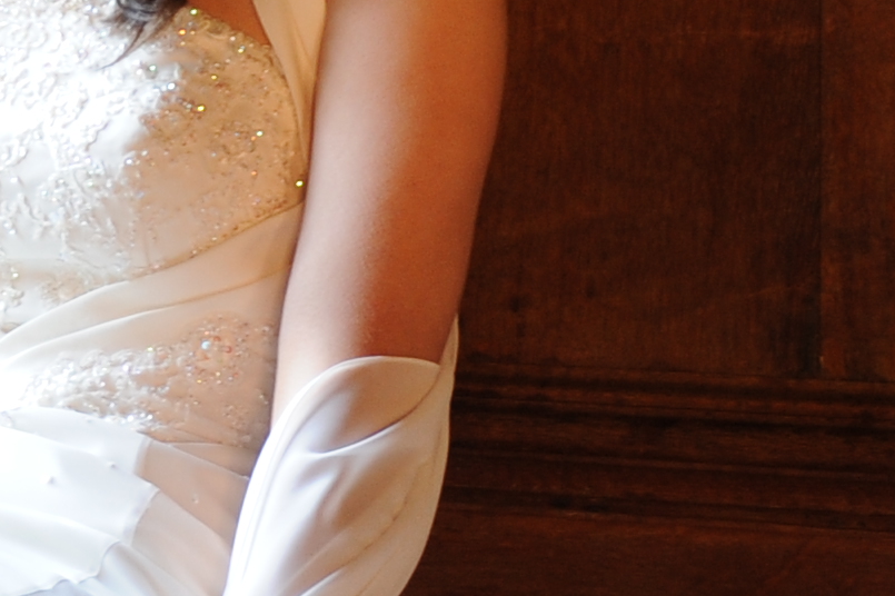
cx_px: -89
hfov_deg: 11.0
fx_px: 4597
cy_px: 384
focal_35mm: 185
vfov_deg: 7.4
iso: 800
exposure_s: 1/50
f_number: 2.8
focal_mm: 35
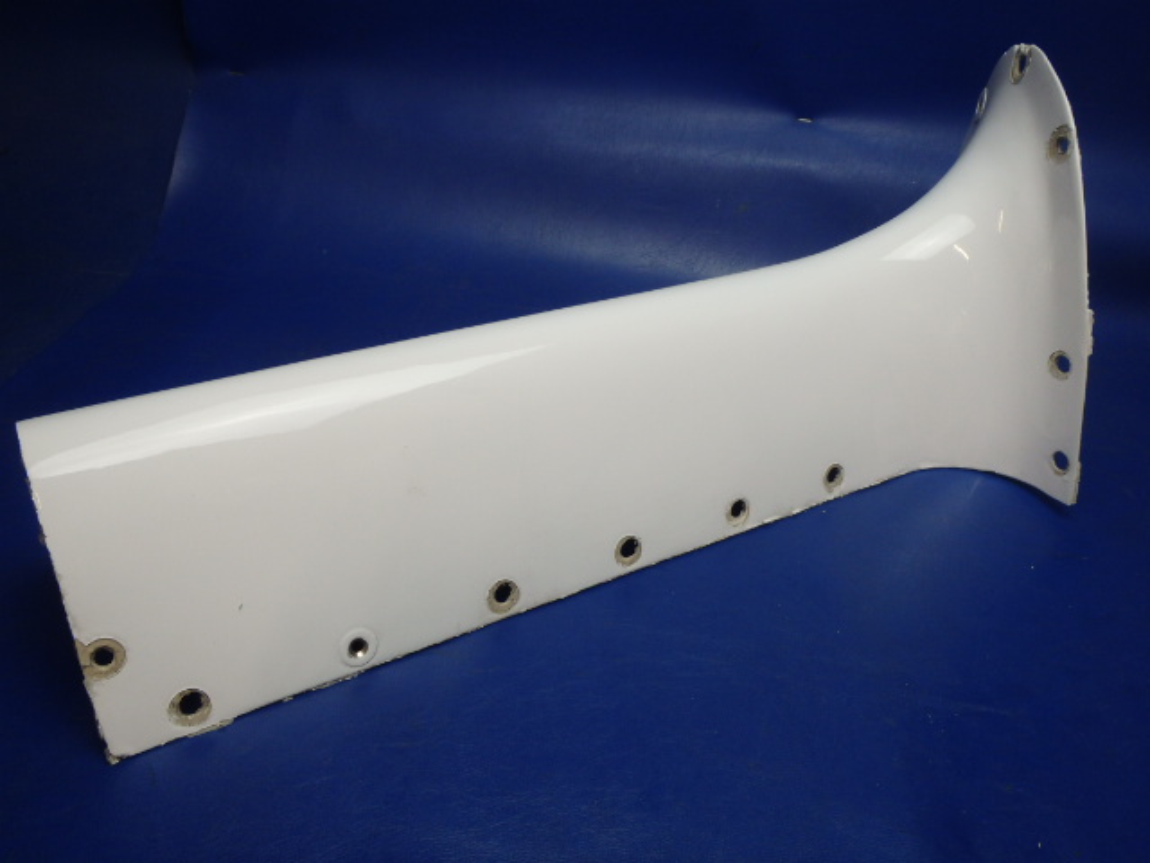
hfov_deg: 63.4
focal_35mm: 28
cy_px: 432
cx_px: 575
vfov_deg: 49.7
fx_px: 930
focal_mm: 5
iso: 200
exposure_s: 1/50
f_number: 3.9
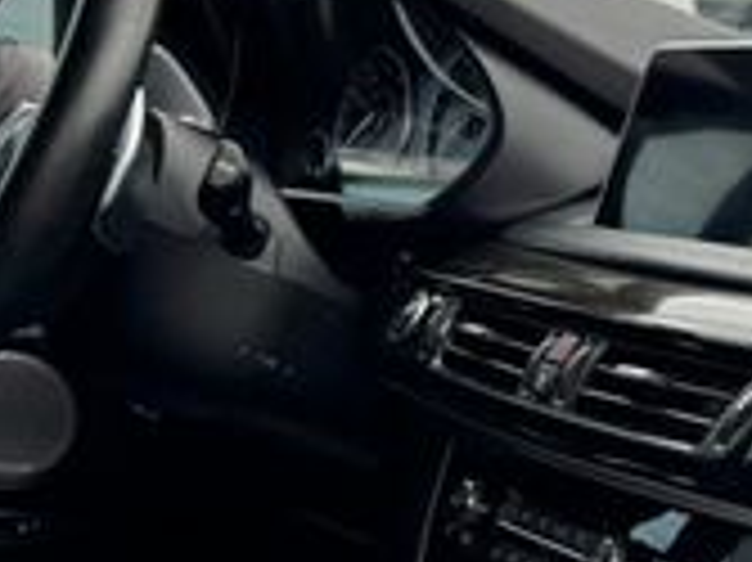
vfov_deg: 15.8
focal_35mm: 92
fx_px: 1997
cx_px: 1063
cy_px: 508
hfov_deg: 19.2
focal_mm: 6.76
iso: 64
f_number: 1.78
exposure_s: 1/230
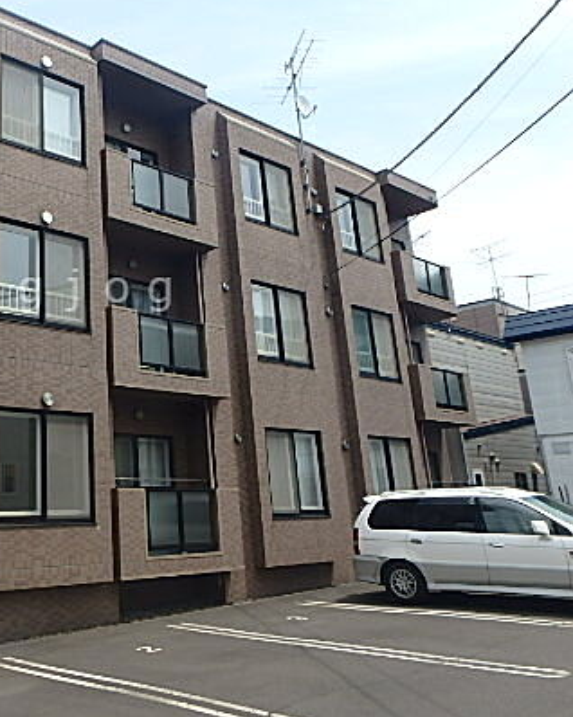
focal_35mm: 33
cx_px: 58
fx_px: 700
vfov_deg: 53.9
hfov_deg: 41.1
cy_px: 290
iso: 125
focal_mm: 3.7
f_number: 6
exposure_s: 1/400
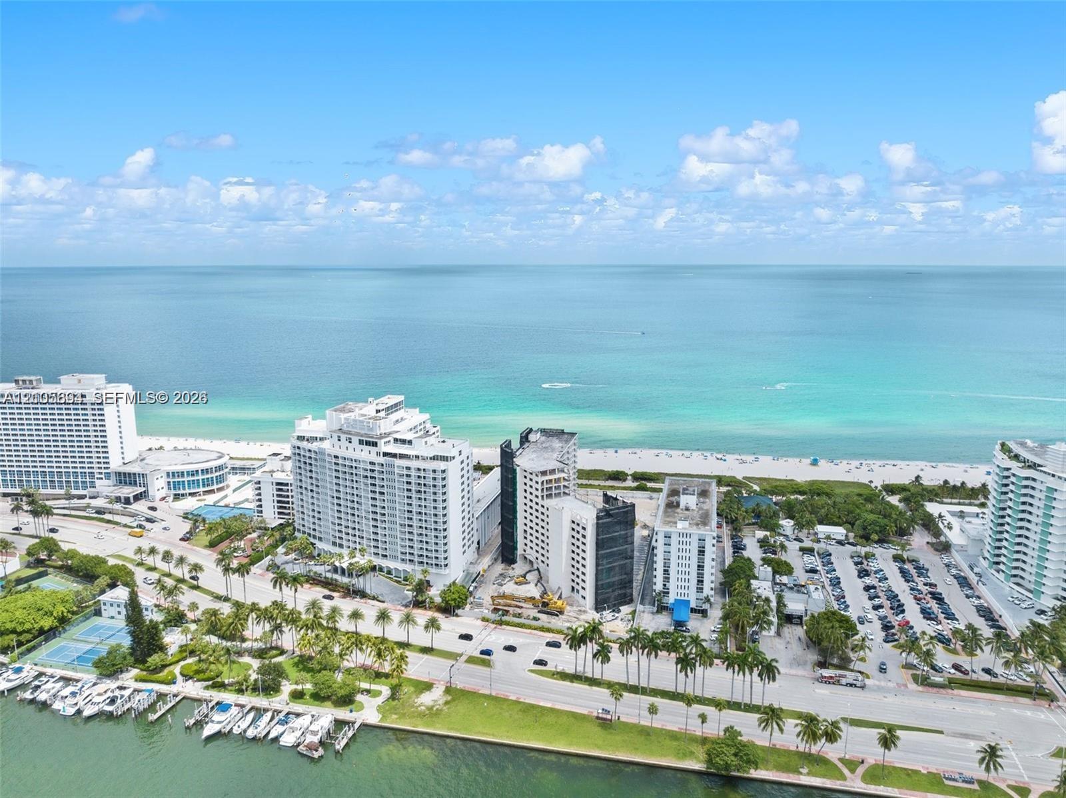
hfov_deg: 71.6
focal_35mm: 24
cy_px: 399
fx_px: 738
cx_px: 533
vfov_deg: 56.7
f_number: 2.8
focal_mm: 12.29
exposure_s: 1/1250
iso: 100
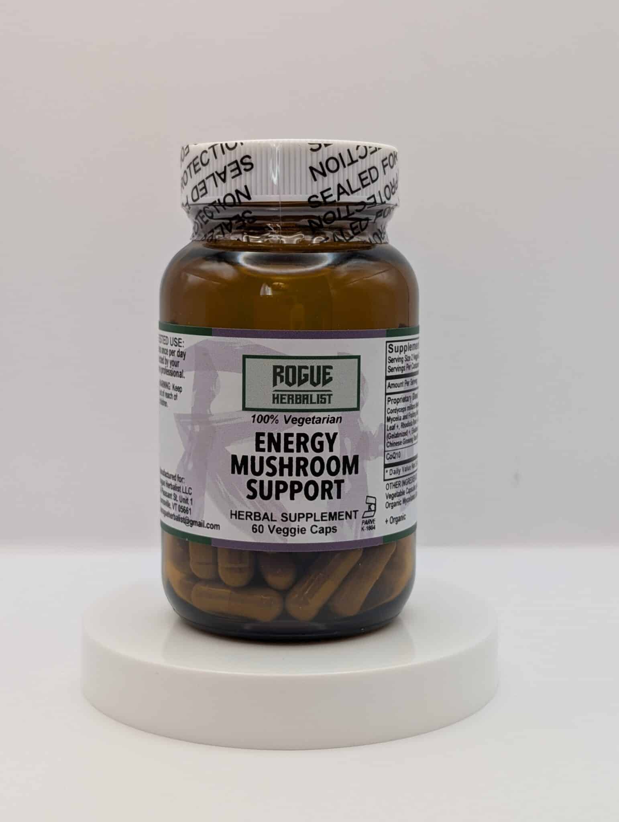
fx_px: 1165
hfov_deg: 29.7
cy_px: 411
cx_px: 310
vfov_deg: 38.9
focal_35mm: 49
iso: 20
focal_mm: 6.9
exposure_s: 1/24.3
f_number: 1.68
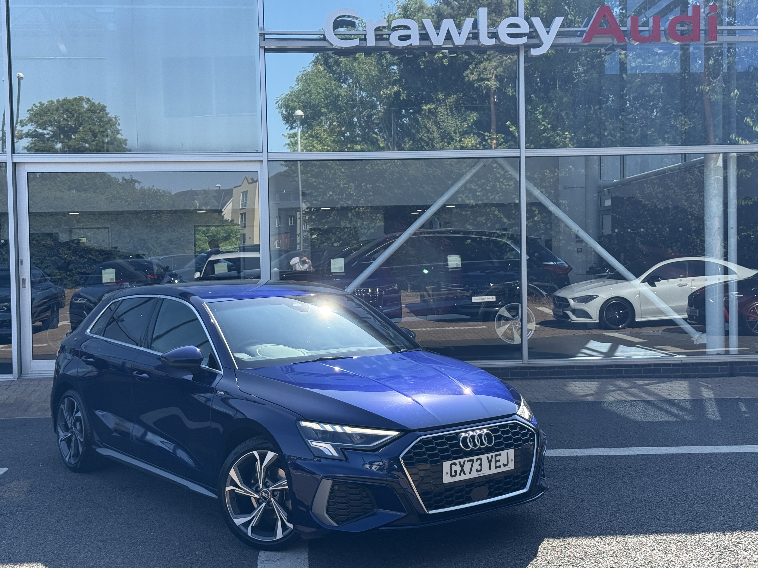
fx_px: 1051
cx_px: 379
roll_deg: +1.0
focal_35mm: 48
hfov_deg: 39.7
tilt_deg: +0.2
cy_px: 284
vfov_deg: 30.3
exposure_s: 1/1931
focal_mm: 6.76
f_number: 1.78
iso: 100
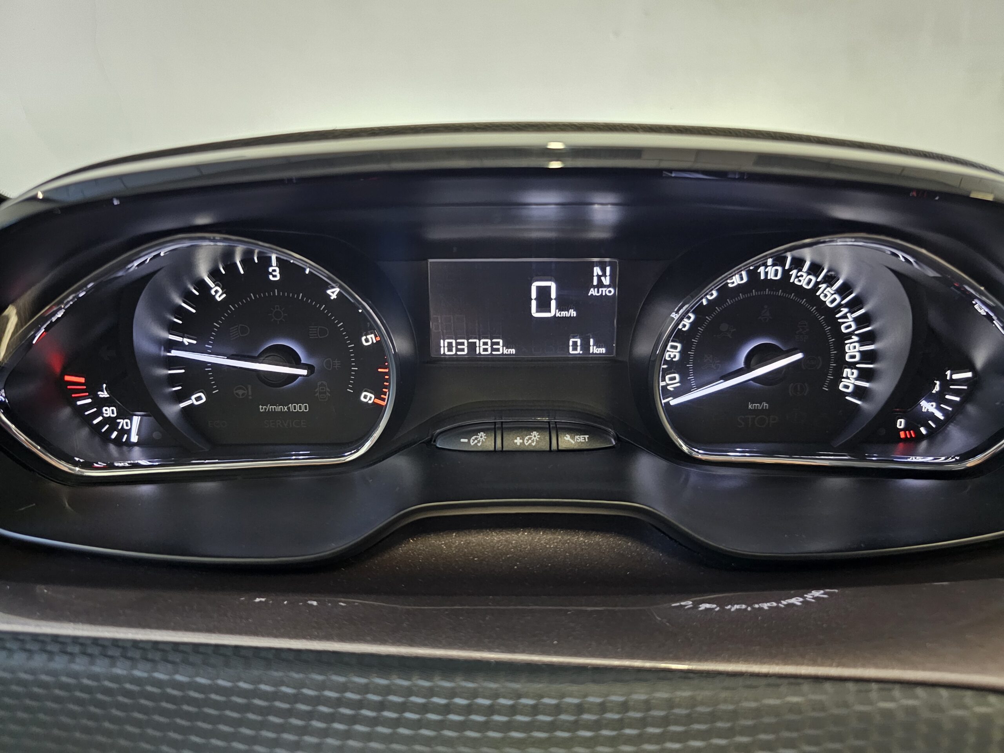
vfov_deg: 58.9
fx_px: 667
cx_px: 502
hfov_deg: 73.9
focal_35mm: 23
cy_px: 376
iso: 1000
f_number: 1.7
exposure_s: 1/24
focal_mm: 6.3
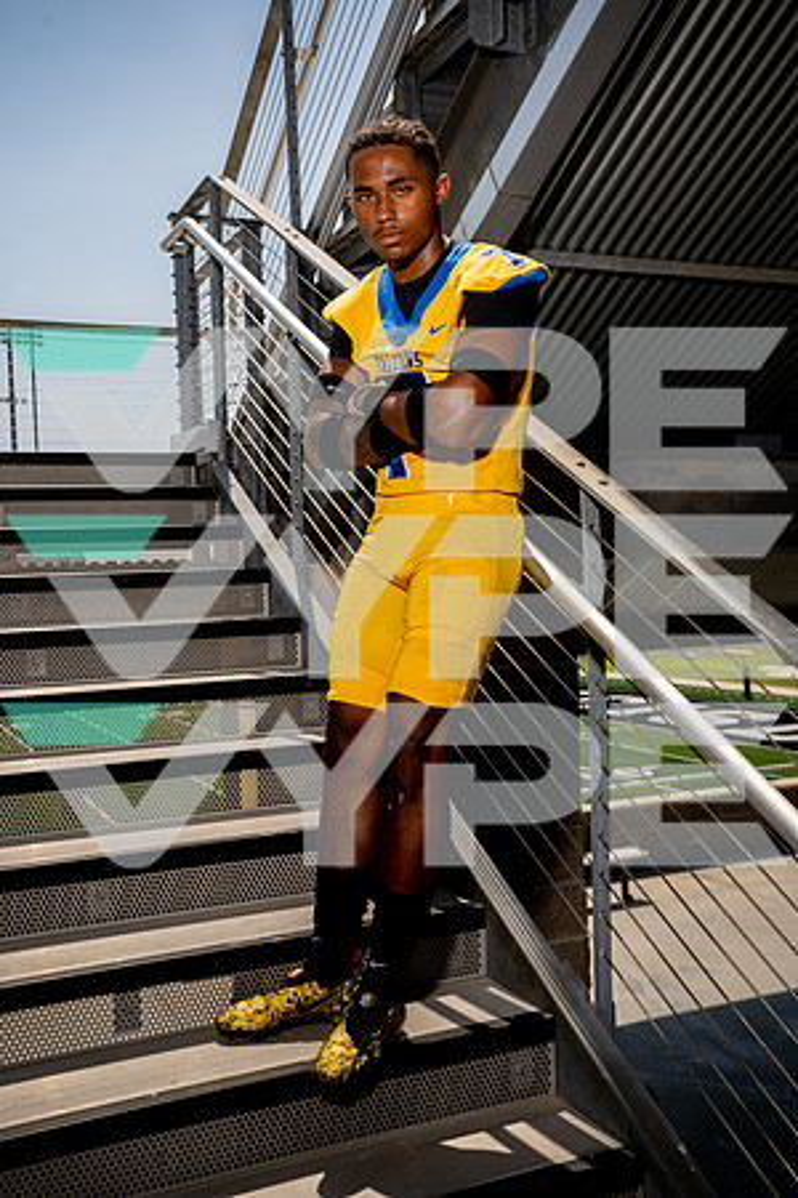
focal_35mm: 36
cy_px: 599
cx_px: 399
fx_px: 1197
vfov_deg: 53.1
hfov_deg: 36.9
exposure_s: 1/250
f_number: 8
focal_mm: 36
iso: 100
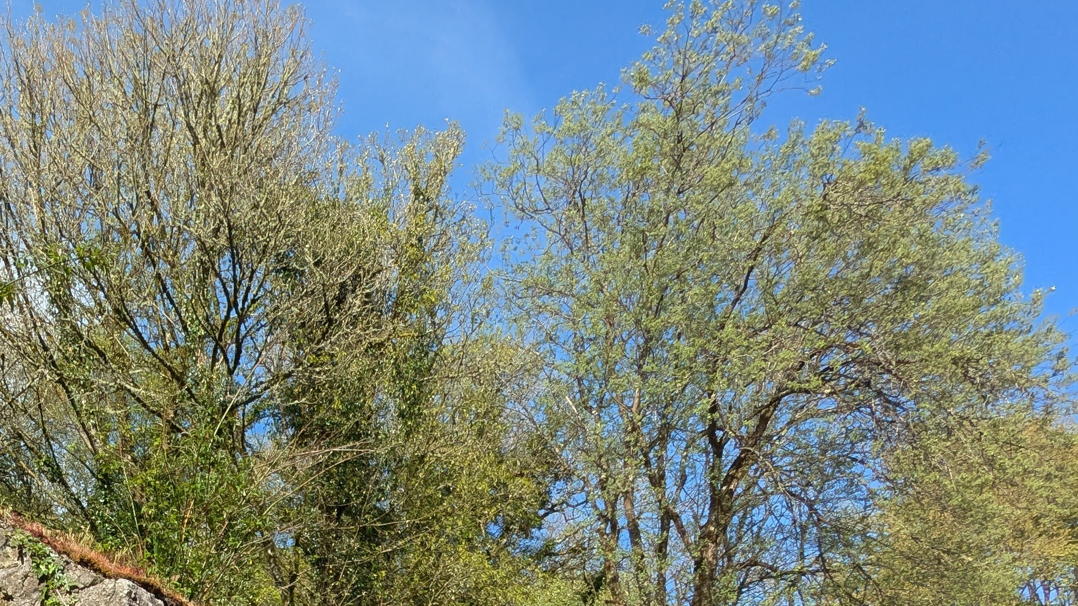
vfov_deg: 25.2
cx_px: 136
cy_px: 861
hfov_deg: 48.1
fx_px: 1086
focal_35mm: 38
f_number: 2.2
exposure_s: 1/781
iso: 44
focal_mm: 2.35
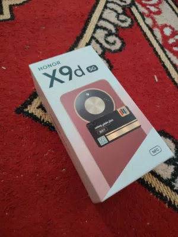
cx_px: 89
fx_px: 165
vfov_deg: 71.6
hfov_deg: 56.8
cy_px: 118
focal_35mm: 24
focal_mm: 5.25
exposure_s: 1/25
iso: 1772
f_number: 1.75
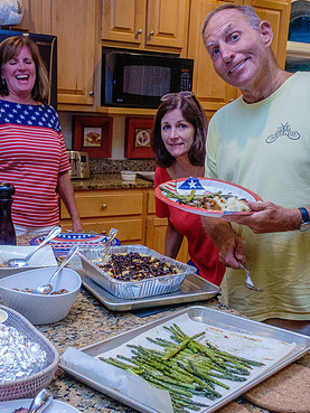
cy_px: 241
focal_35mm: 43
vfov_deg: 43.7
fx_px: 513
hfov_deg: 33.6
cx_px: 141
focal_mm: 8.8
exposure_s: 1/80
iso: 1250
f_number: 2.8
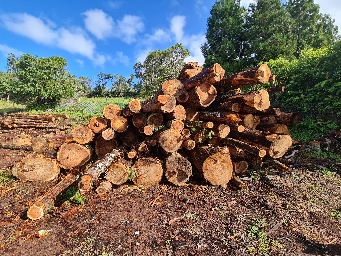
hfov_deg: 106.2
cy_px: 128
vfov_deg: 89.9
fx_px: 128
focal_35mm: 13
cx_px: 170
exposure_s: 1/784
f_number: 2.2
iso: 64
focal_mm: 2.2
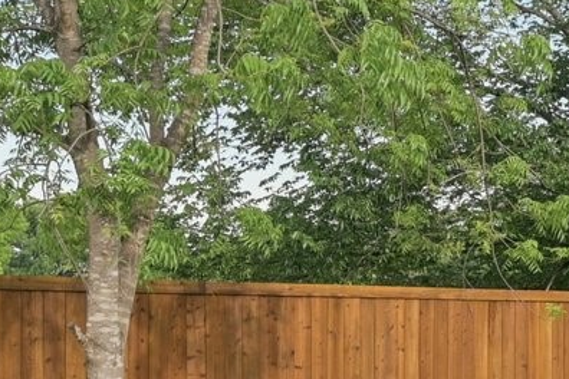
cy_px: 325
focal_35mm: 96
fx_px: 1511
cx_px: 912
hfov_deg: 18.3
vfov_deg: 14.2
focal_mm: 18.5
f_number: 8
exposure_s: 1/320
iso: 400
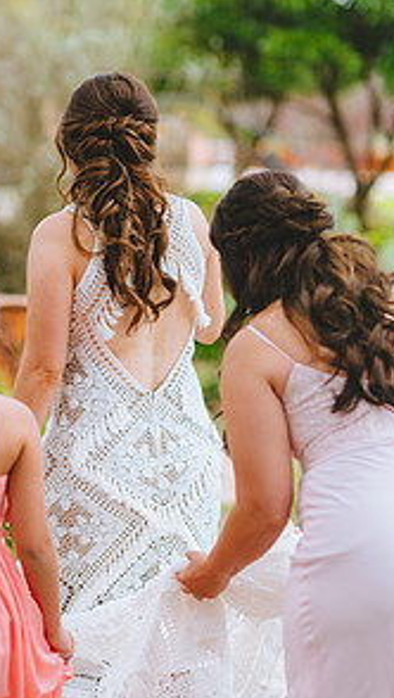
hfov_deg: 8.9
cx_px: 96
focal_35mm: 136
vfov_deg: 15.8
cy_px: 342
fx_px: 2519
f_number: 2
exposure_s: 1/800
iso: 200
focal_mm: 85
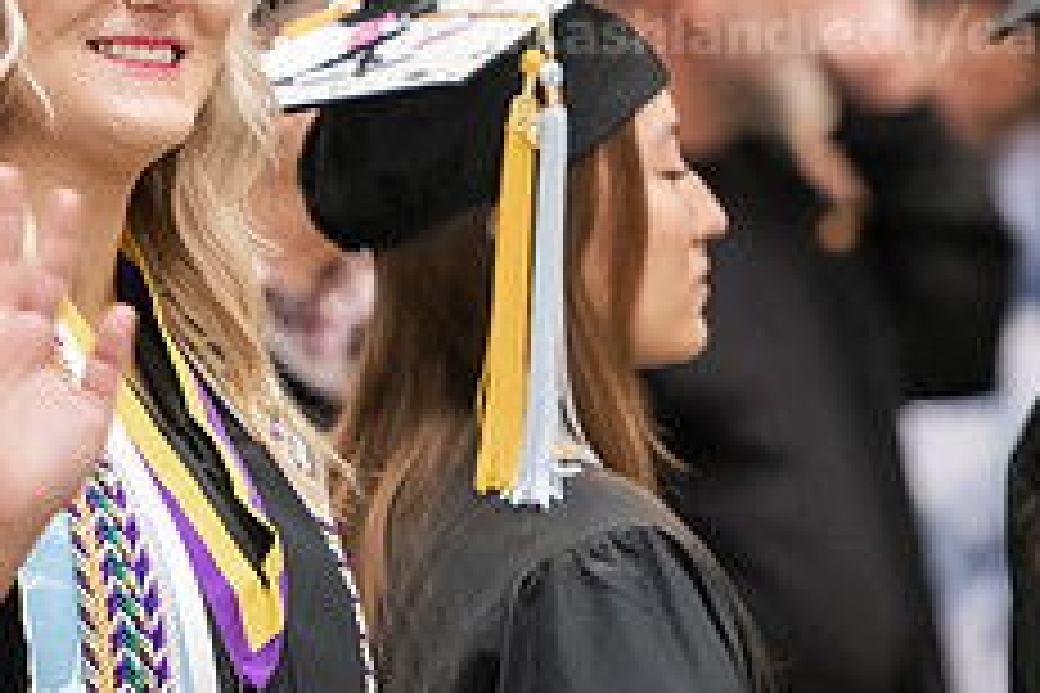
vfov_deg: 3.1
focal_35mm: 439
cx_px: 189
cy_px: 128
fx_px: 12681
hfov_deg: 4.7
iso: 2500
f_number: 3.2
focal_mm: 175
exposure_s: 1/200
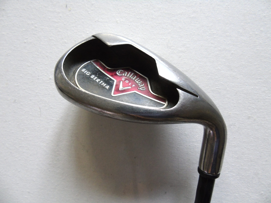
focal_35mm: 25
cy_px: 102
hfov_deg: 69.4
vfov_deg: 54.9
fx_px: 196
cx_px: 136
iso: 400
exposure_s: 1/30
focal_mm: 4.4
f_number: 3.4
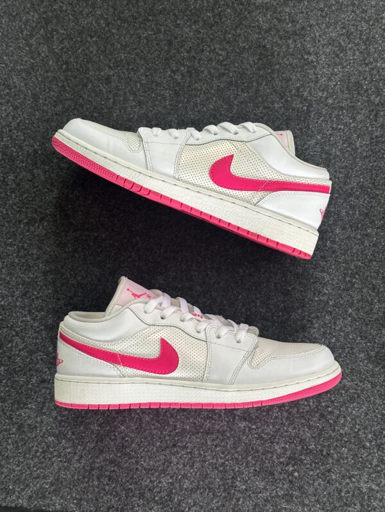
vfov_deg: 39.6
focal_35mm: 48
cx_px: 192
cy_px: 256
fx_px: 711
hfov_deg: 30.3
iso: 100
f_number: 1.78
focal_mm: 6.86
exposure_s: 1/50
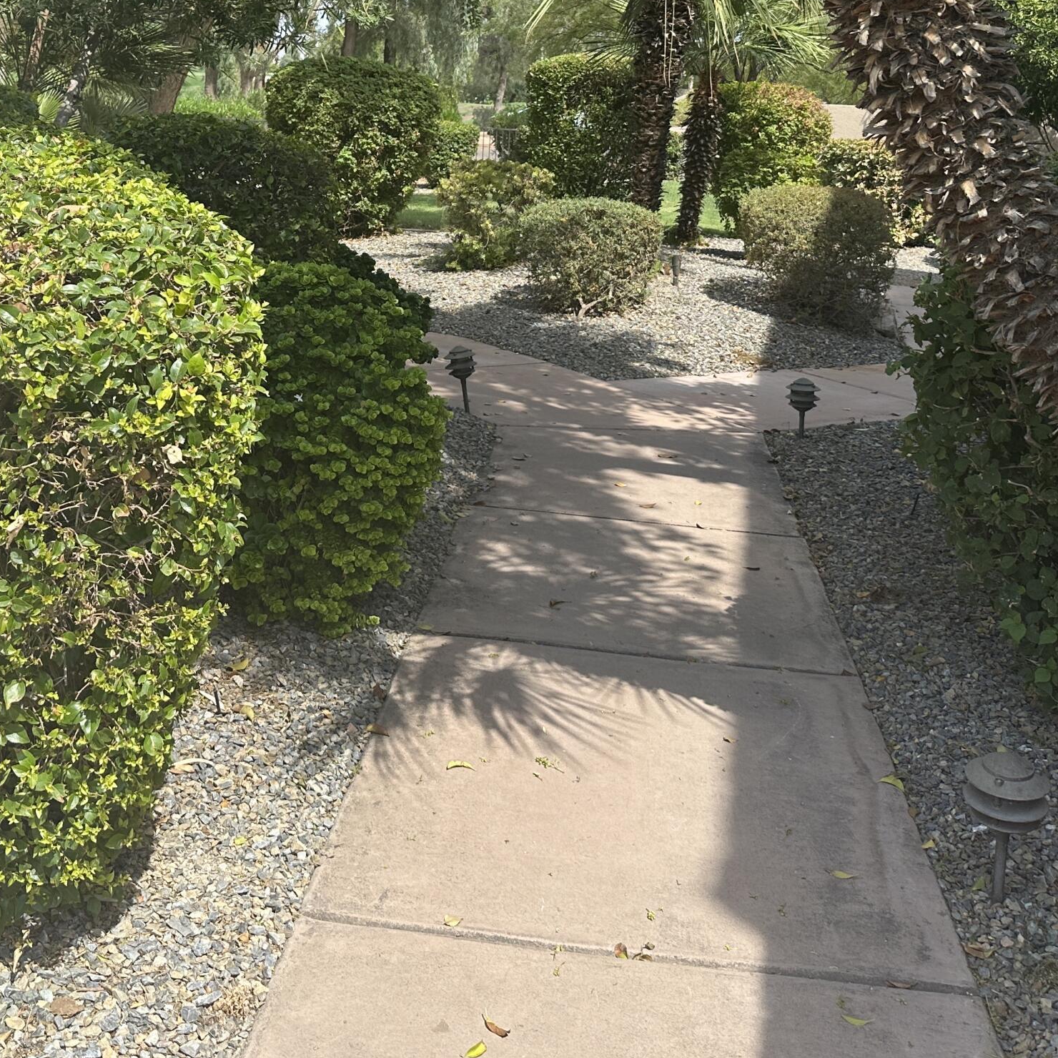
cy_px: 262
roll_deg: -2.5
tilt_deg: -6.9
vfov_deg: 38.2
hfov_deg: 38.9
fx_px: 1487
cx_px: 381
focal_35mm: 43
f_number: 1.78
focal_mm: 6.86
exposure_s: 1/2591
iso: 80
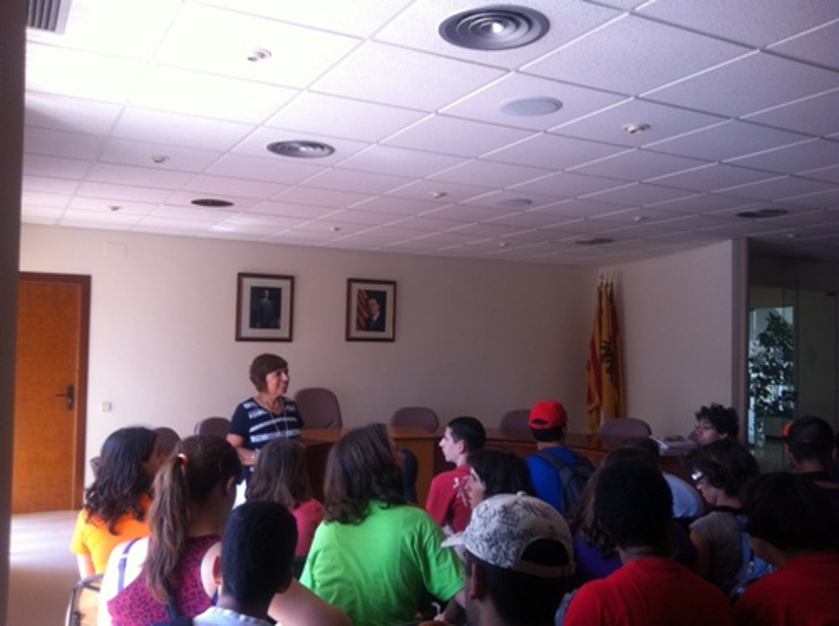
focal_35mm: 35
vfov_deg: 40.6
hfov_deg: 52.7
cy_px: 313
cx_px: 420
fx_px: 847
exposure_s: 1/40
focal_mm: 3.85
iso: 80
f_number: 2.8
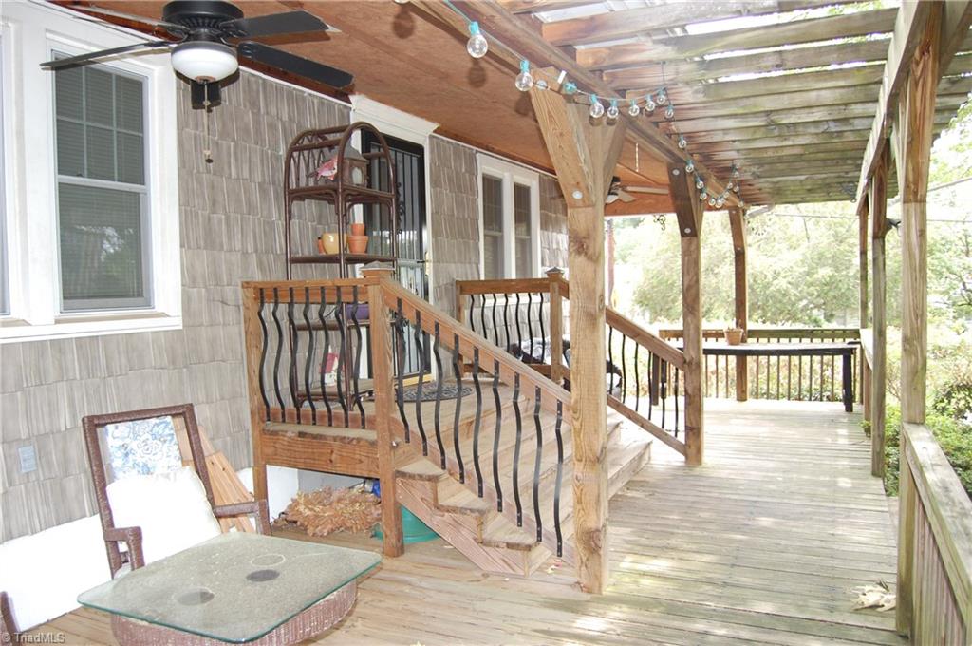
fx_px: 728
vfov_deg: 47.8
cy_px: 323
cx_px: 486
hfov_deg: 67.4
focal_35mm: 27
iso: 400
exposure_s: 1/125
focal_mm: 18
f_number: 3.5
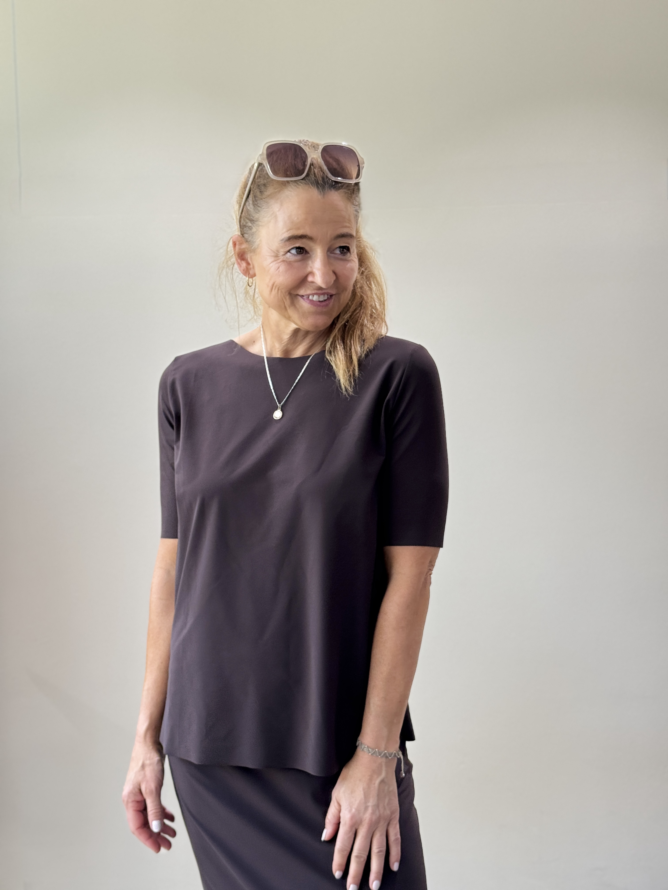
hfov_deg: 30.3
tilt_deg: -4.4
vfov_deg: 39.7
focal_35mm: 48
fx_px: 1235
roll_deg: +0.9
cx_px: 334
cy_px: 445
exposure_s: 1/121
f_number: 1.78
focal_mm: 6.76
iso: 64
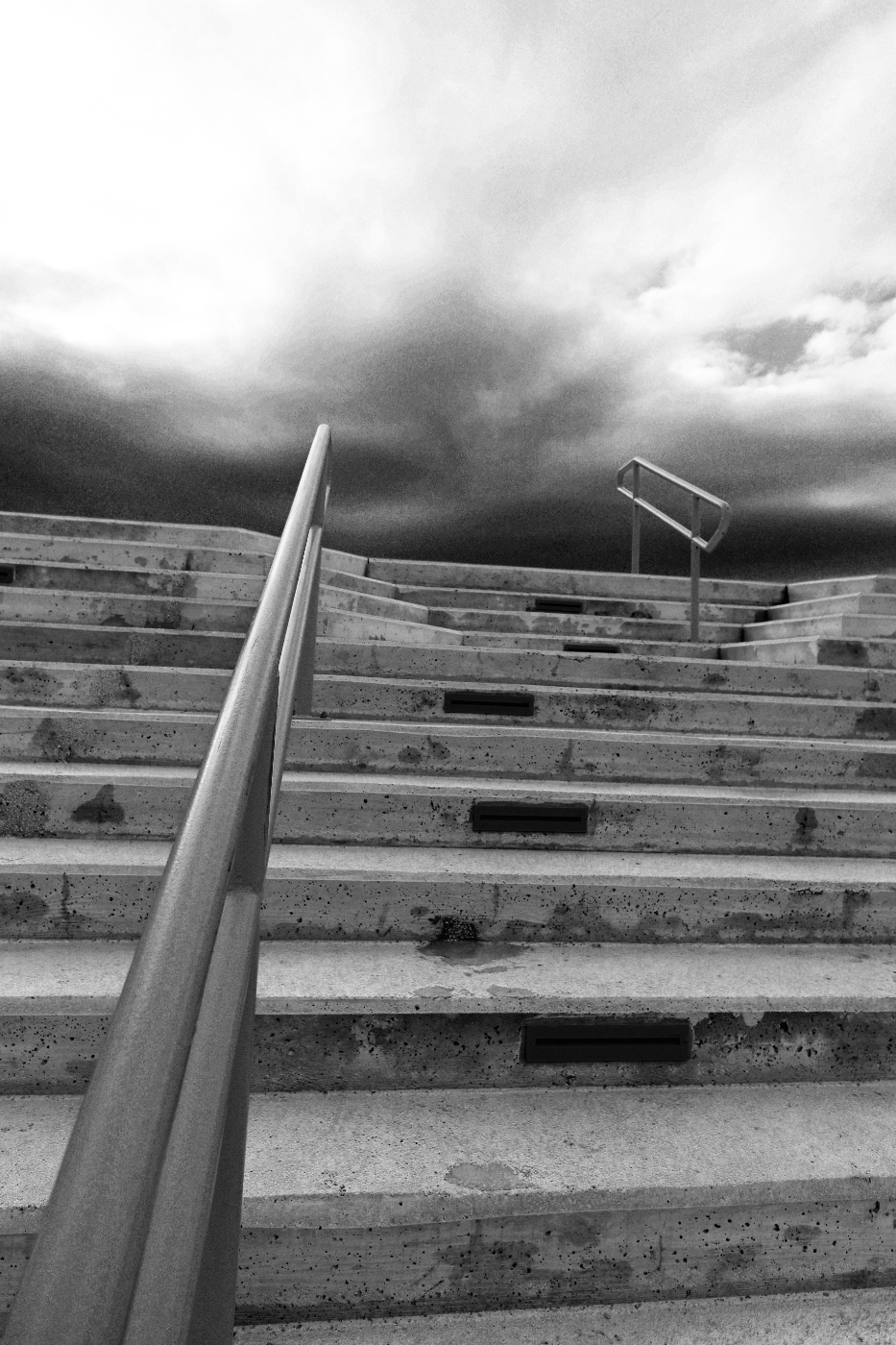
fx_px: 747
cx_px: 448
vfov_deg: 84.0
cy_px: 672
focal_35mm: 20
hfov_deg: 61.9
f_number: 8
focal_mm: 20
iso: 100
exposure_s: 1/500
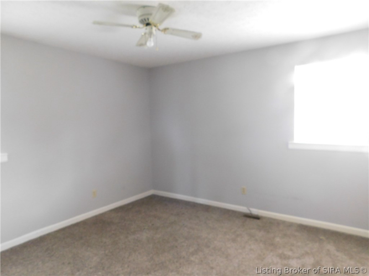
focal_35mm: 23
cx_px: 184
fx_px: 245
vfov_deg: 58.9
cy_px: 138
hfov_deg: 73.9
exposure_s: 1/13
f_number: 3
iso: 400
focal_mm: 4
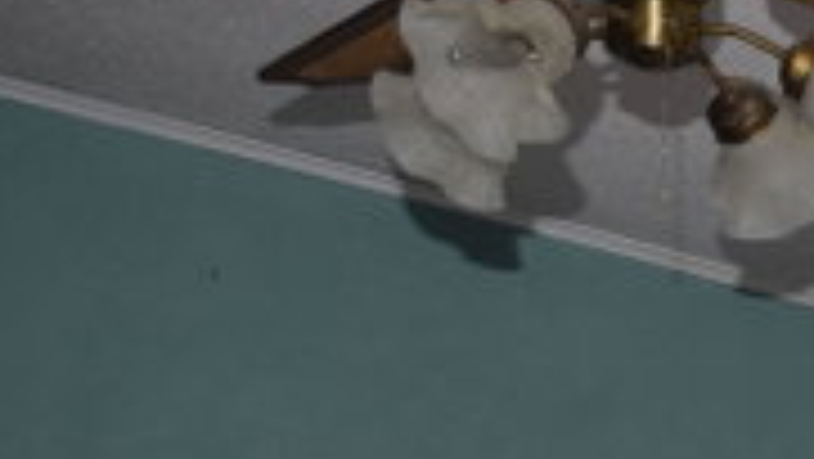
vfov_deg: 10.1
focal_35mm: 112
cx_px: 1448
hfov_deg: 16.2
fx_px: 2418
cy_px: 904
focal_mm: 18
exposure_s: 1/125
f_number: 5.6
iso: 140
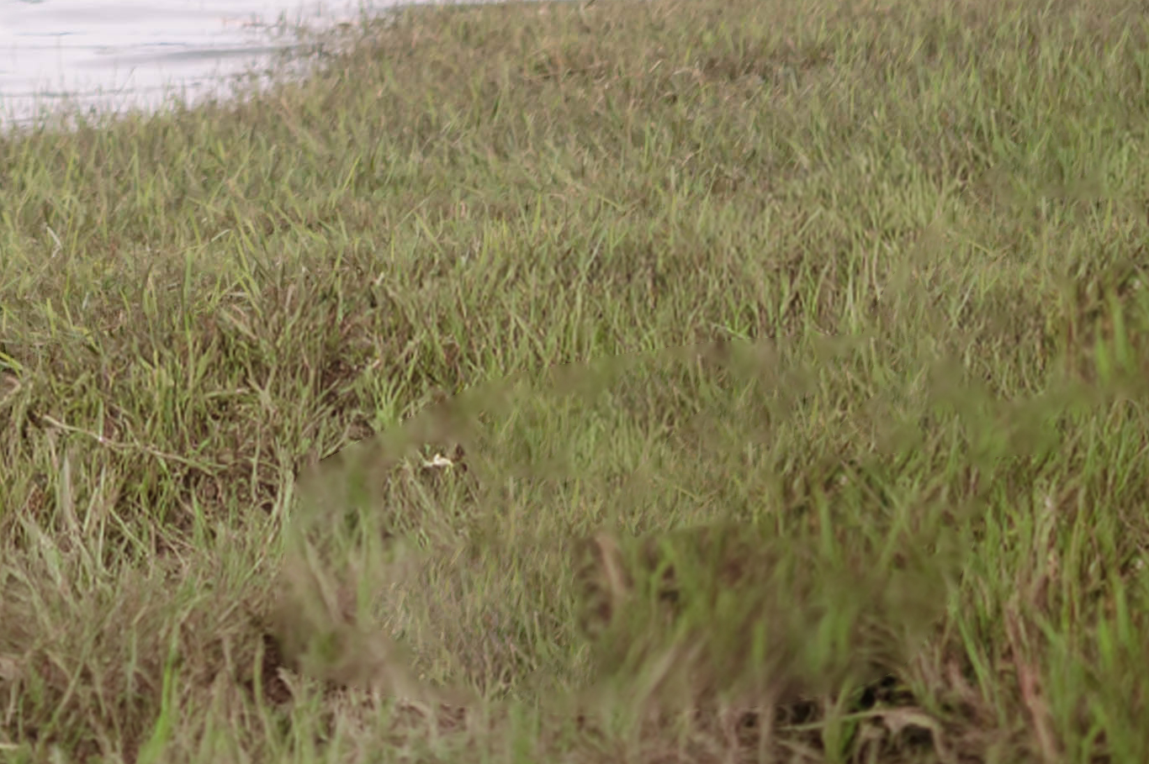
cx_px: -135
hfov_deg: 13.0
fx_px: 4944
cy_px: -667
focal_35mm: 155
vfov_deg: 8.5
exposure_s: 1/8000
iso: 320
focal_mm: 35
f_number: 1.4
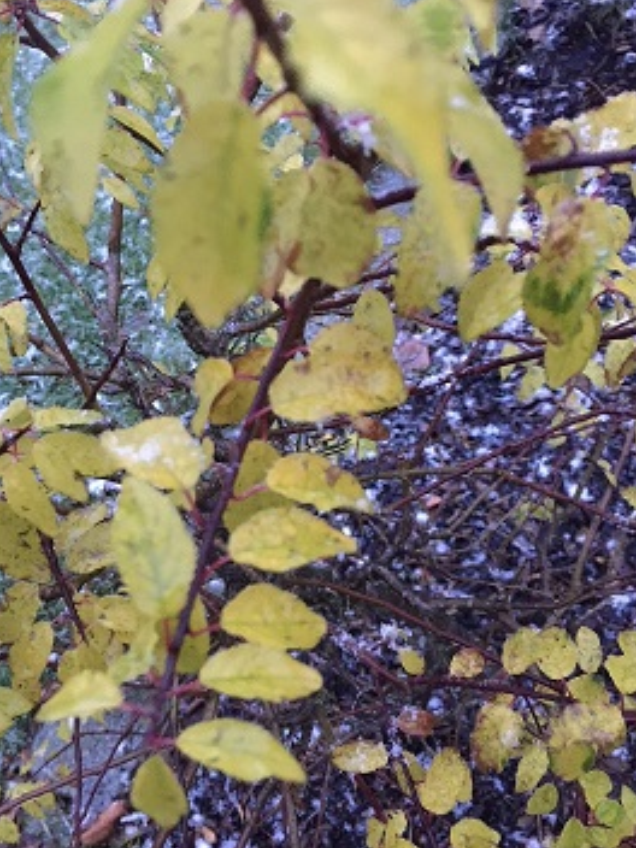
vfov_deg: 55.2
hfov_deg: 42.9
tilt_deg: -55.9
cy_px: 467
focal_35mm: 33
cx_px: 292
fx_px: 808
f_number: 2.2
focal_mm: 4.15
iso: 125
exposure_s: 1/4
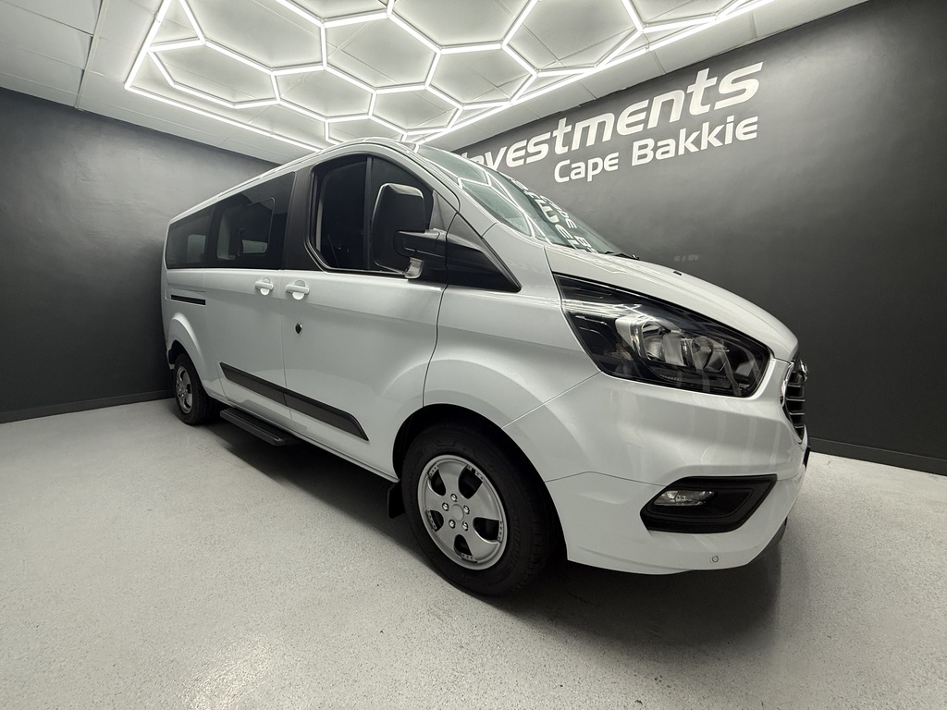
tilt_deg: -7.4
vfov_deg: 85.7
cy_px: 355
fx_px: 383
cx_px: 474
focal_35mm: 14
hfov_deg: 102.1
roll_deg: +0.5
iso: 200
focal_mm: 2.22
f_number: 2.2
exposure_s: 1/100
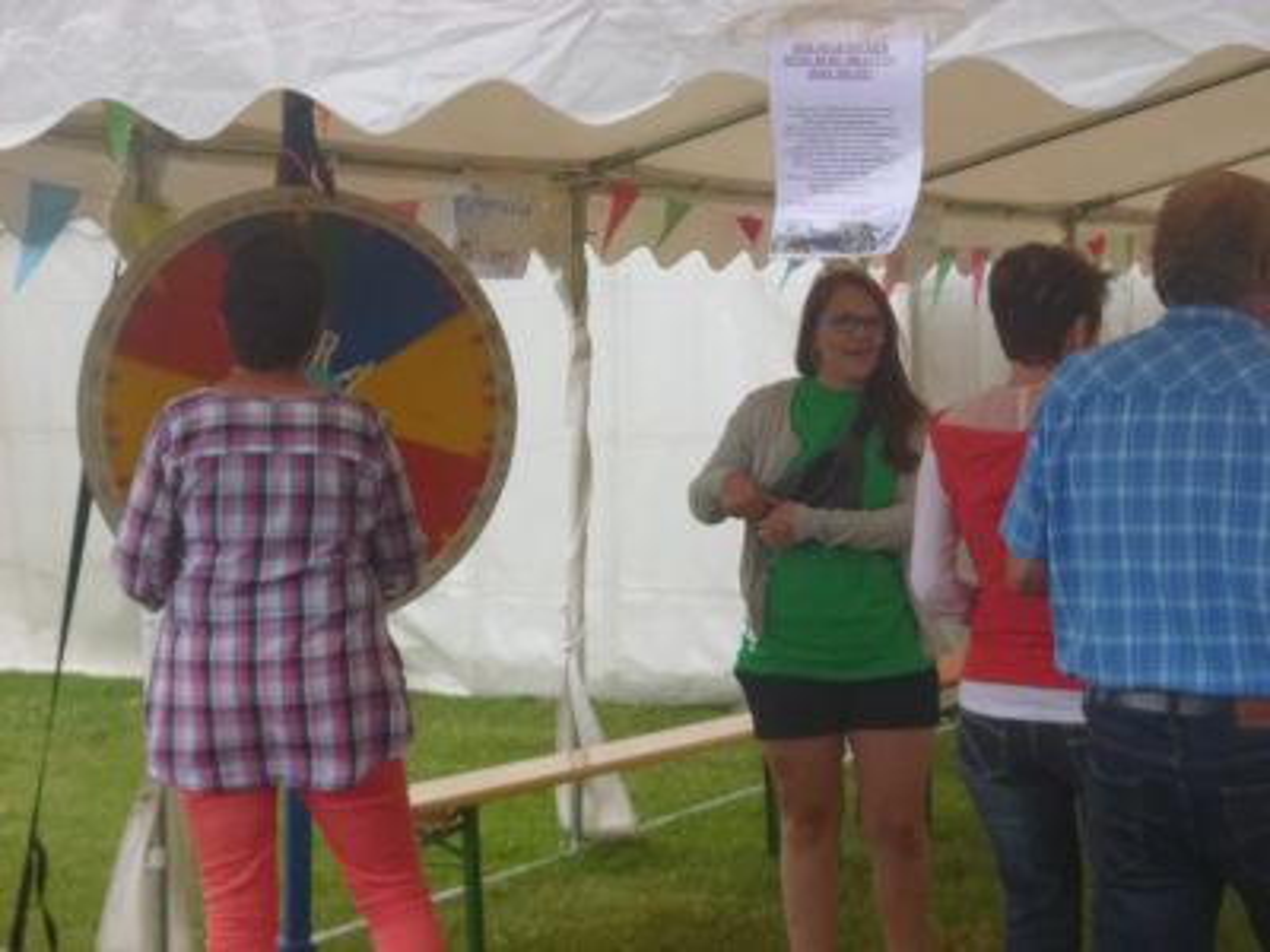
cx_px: 635
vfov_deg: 18.9
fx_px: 2862
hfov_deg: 25.0
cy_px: 476
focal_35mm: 78
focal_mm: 13.9
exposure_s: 1/100
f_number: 4.9
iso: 250
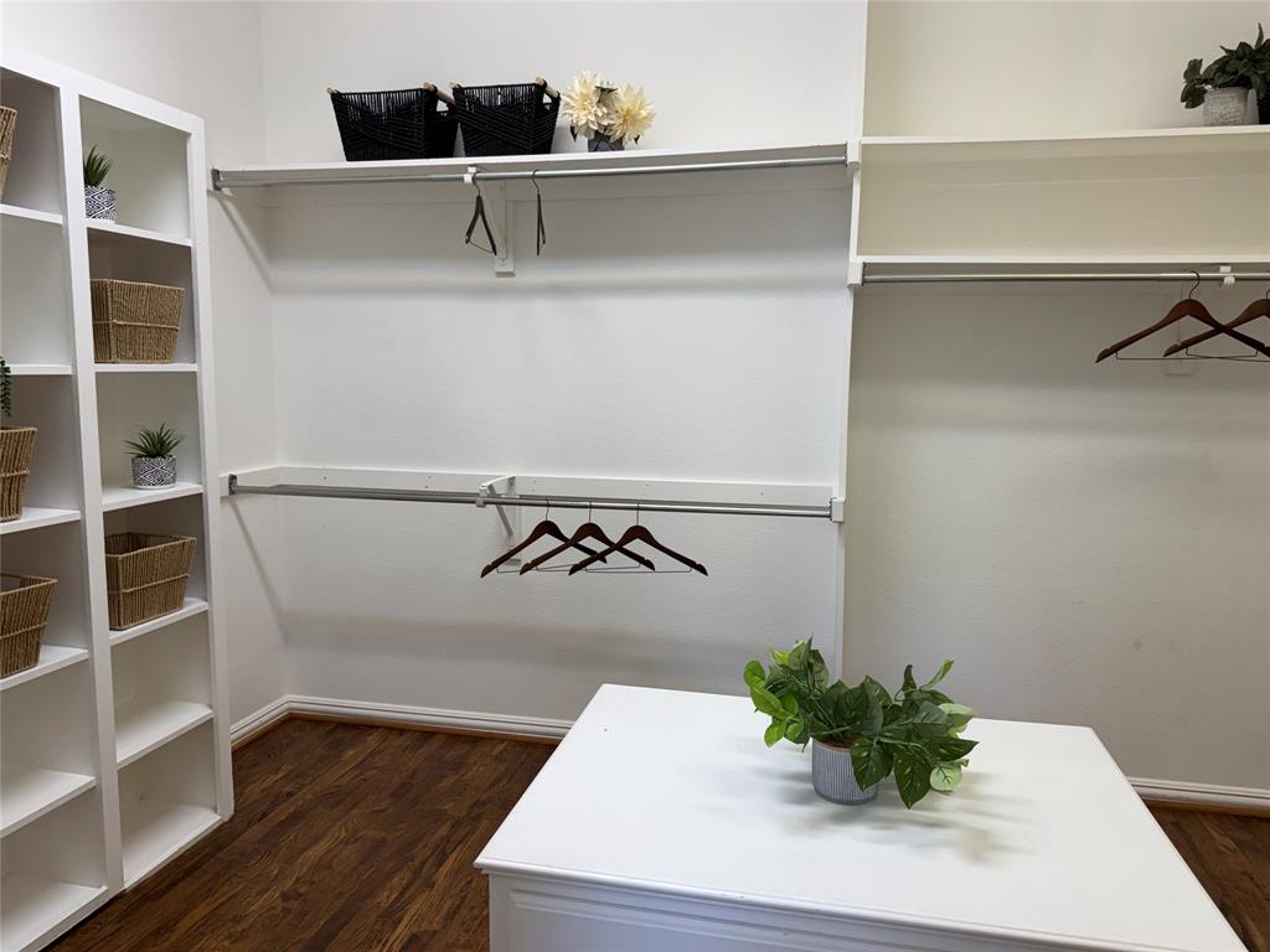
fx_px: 881
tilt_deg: -6.9
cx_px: 635
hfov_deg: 71.6
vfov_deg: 56.8
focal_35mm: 24
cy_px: 476
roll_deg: -0.2
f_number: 1.78
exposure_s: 1/120
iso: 125
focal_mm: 6.76
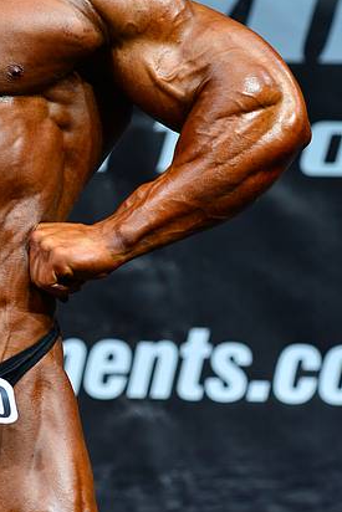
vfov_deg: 3.7
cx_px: -76
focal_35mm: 550
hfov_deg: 2.5
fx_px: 7830
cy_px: 266
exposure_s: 1/80
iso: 800
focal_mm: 210
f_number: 5.3
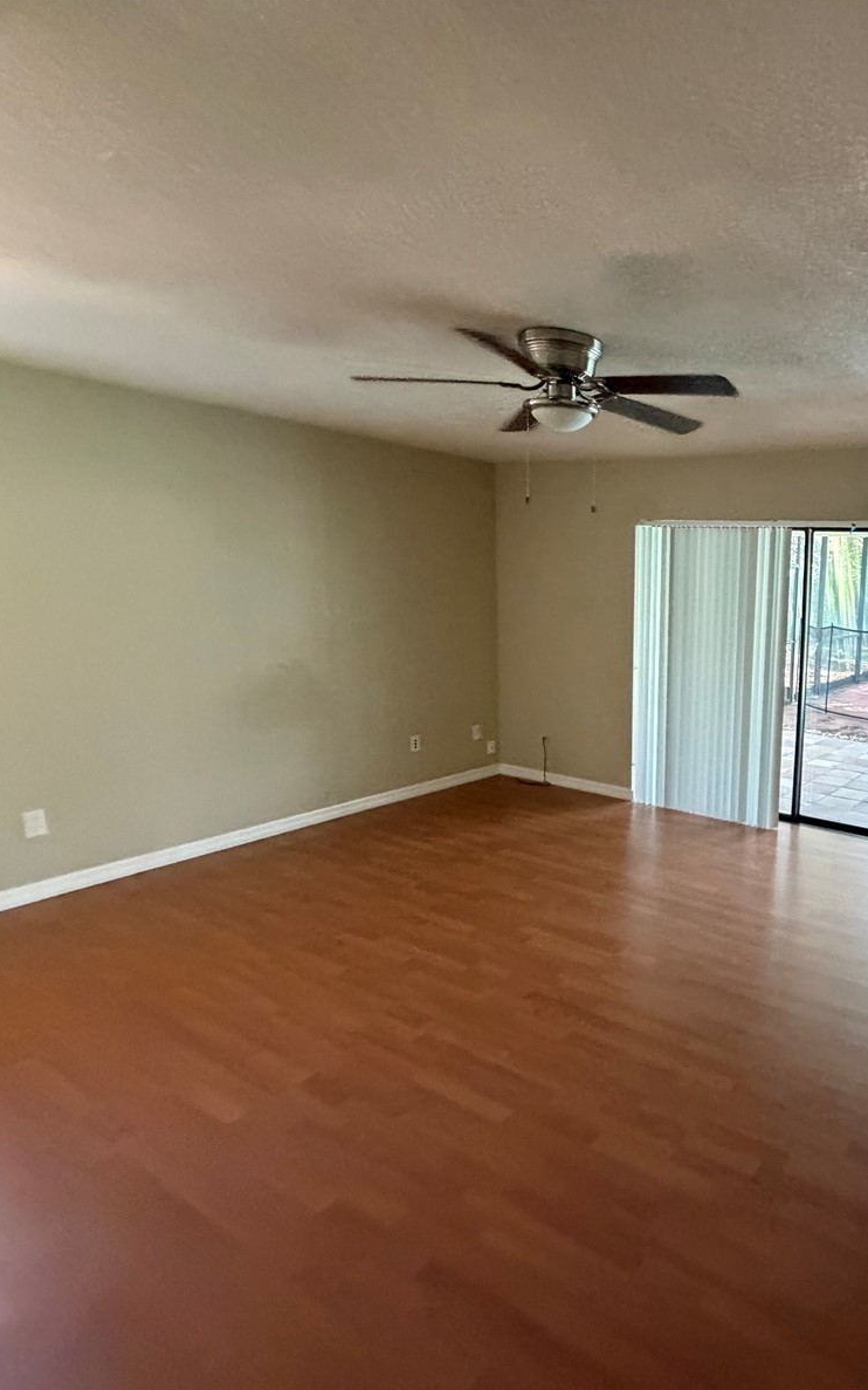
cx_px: 764
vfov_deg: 85.1
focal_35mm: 20
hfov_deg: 53.1
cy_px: 696
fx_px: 757
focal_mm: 2.22
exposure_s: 1/60
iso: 1000
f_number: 2.2
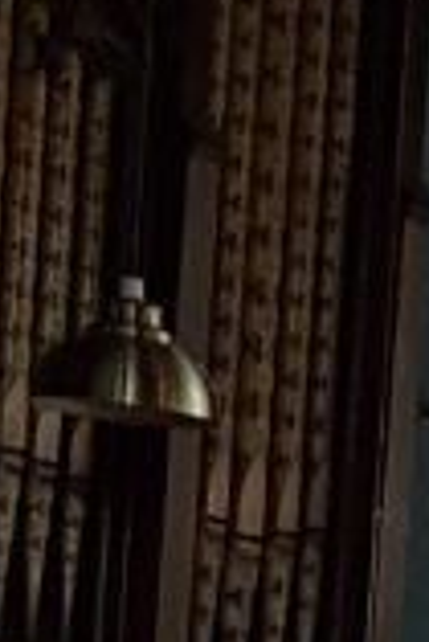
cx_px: 1385
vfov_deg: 11.5
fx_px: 3139
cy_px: 756
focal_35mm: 176
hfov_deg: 6.9
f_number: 1.7
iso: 250
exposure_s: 1/10
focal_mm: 4.2
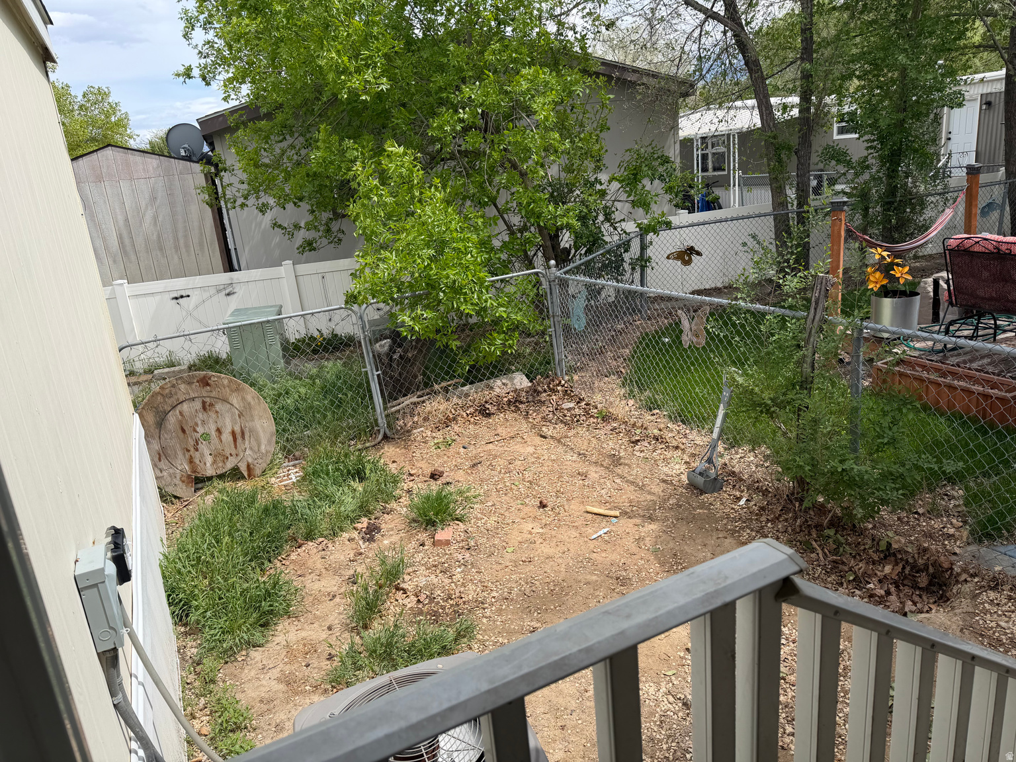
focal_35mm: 24
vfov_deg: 56.8
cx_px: 508
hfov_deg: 71.6
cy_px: 381
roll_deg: +6.3
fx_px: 704
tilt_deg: -17.2
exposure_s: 1/3279
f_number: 1.78
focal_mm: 6.76
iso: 80
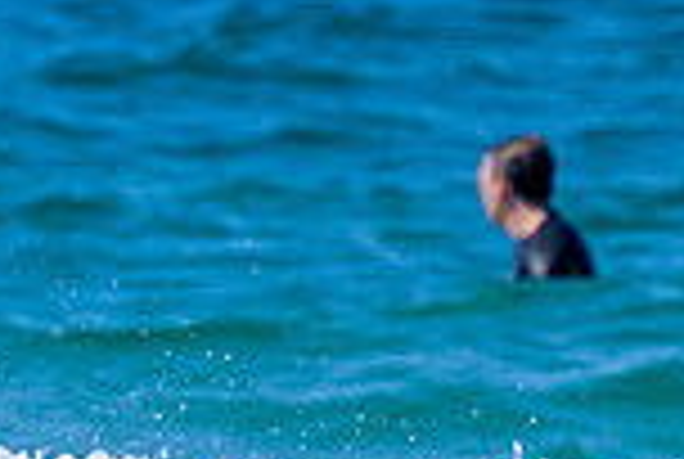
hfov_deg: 0.7
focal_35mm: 3047
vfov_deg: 0.5
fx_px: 58006
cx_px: -594
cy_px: 749
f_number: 11
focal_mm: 800
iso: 720
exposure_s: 1/2000
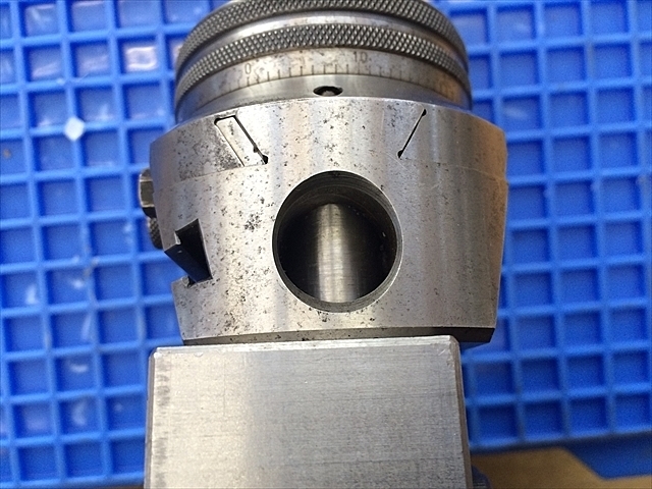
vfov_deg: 48.2
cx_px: 326
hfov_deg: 61.7
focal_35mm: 29
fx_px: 546
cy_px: 244
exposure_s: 1/30
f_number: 2.2
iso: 50
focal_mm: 4.15
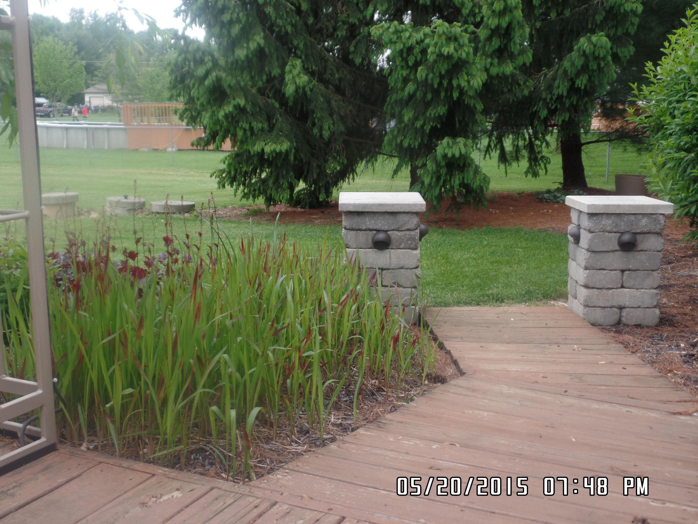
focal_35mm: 42
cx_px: 349
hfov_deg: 44.8
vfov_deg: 34.3
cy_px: 262
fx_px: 847
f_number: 3.2
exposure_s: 1/60
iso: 80
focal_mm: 7.5
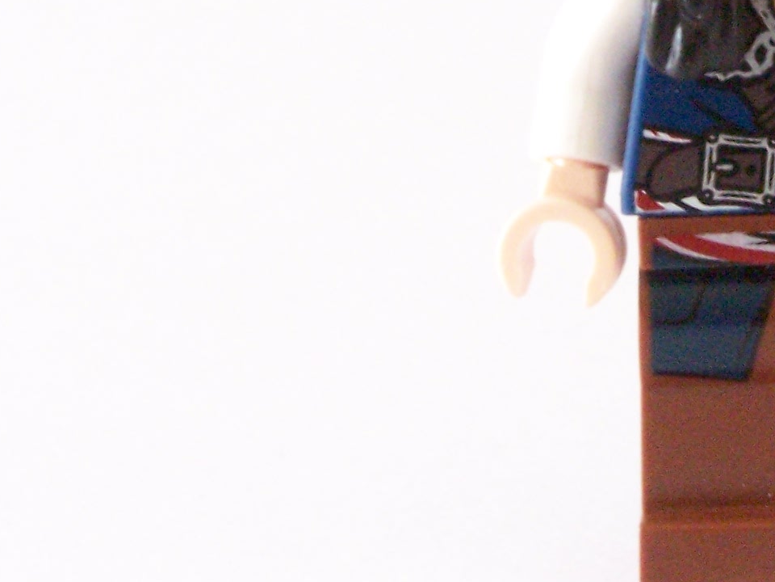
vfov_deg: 6.7
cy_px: 47
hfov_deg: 8.9
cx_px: 834
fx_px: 4925
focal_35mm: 220
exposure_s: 1/4
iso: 400
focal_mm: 13.7
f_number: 8
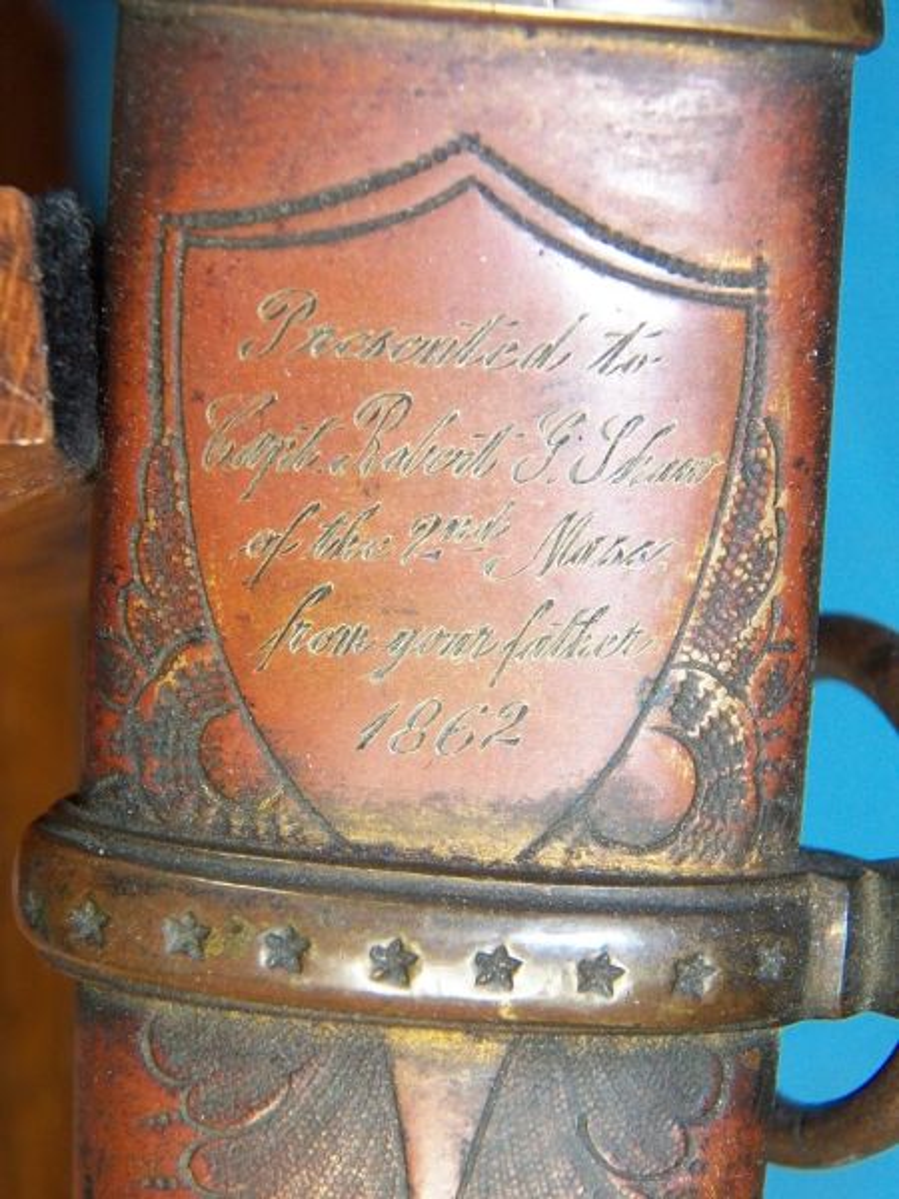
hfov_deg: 13.1
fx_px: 3913
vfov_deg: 17.4
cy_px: 600
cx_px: 450
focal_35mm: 113
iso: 400
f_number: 3.6
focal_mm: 20.2
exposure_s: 1/50
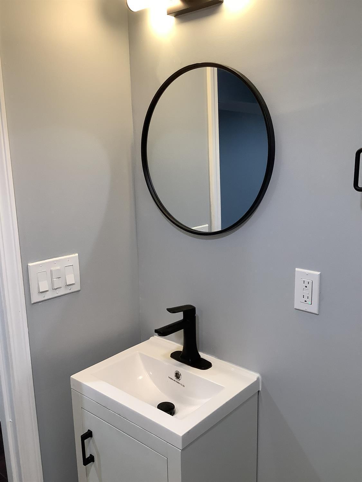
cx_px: 181
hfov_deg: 45.4
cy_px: 241
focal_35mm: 31
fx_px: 432
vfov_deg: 58.4
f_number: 2.4
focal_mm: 3.3
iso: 80
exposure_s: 1/50
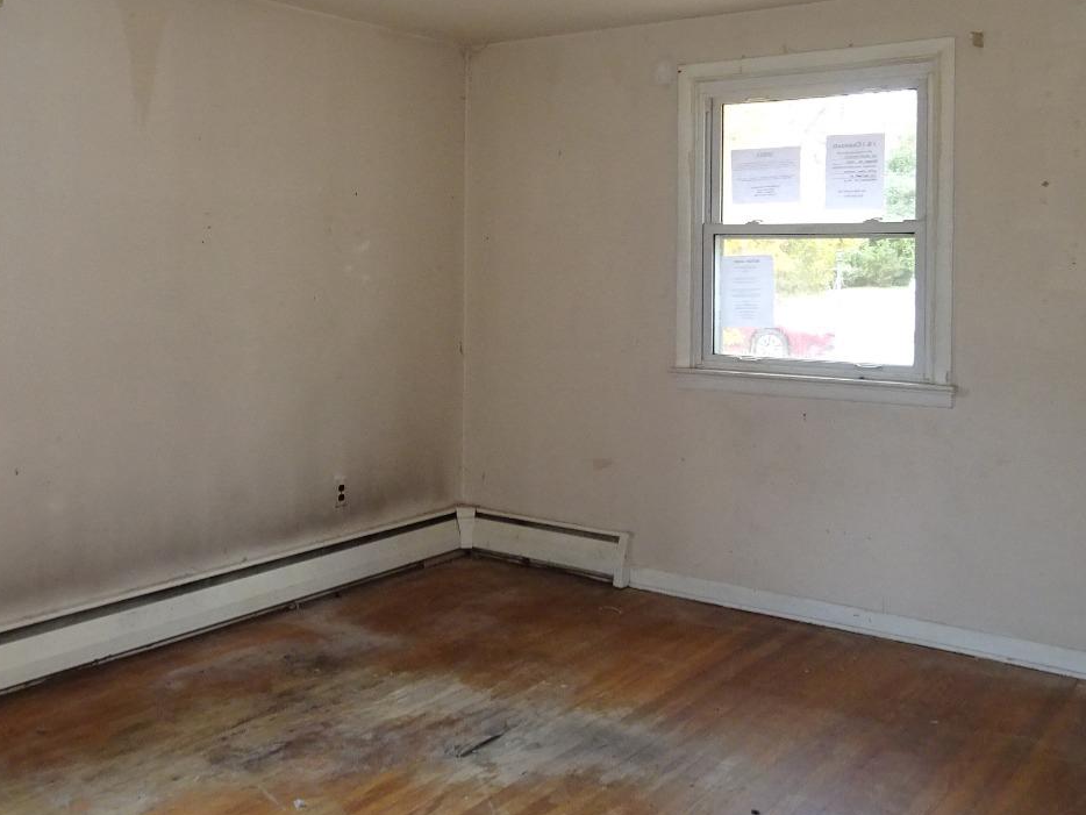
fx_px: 1161
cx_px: 416
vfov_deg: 38.2
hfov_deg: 49.7
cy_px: 266
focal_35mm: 37
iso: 400
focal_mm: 4.1
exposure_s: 1/30
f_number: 3.5
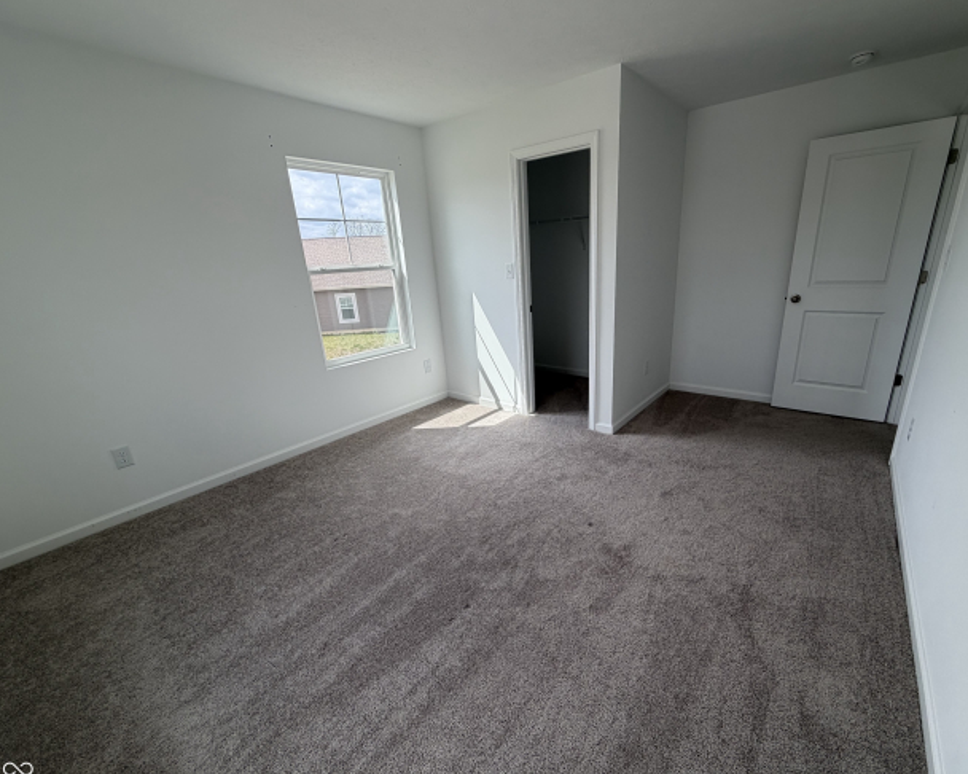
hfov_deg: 96.7
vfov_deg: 84.0
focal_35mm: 15
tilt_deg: -18.7
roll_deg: +3.2
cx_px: 518
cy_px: 395
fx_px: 430
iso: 50
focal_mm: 2.22
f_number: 2.2
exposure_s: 1/289
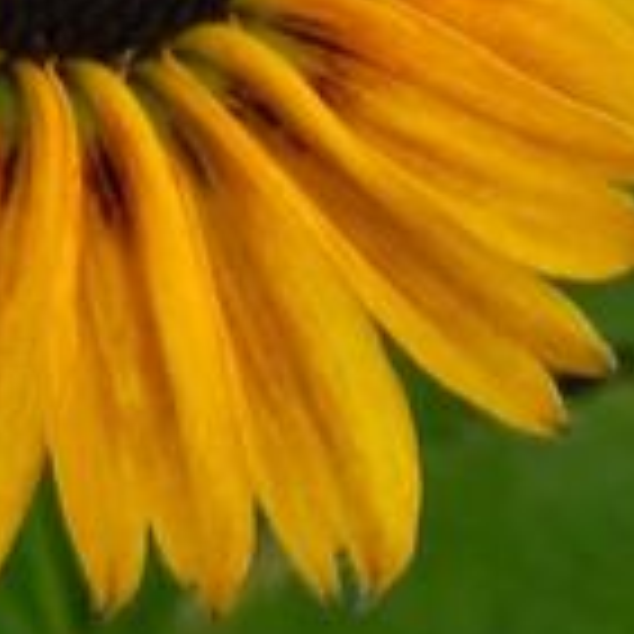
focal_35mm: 1237
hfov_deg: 1.4
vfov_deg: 1.4
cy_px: -1102
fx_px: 25632
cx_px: -58
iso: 160
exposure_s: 1/25
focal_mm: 44
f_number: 5
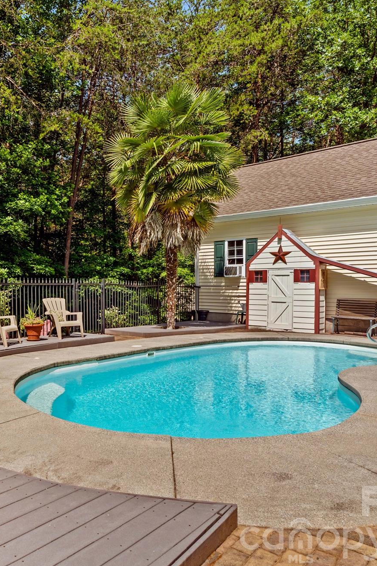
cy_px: 276
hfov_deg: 47.5
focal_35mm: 25
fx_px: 393
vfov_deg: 71.5
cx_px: 58
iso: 100
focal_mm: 16
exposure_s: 1/160
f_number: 8
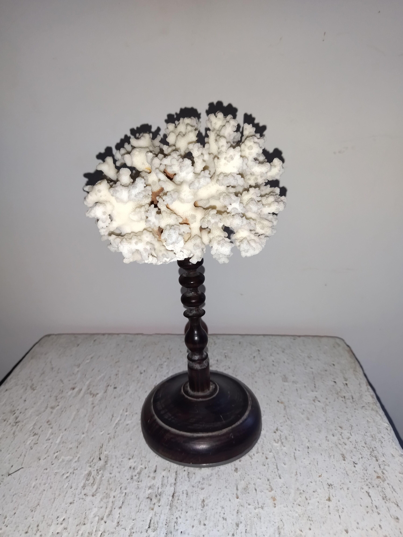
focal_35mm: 27
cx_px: 202
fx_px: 419
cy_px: 268
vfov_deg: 65.3
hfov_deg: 51.4
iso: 241
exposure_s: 1/33
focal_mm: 4.74
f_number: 1.79
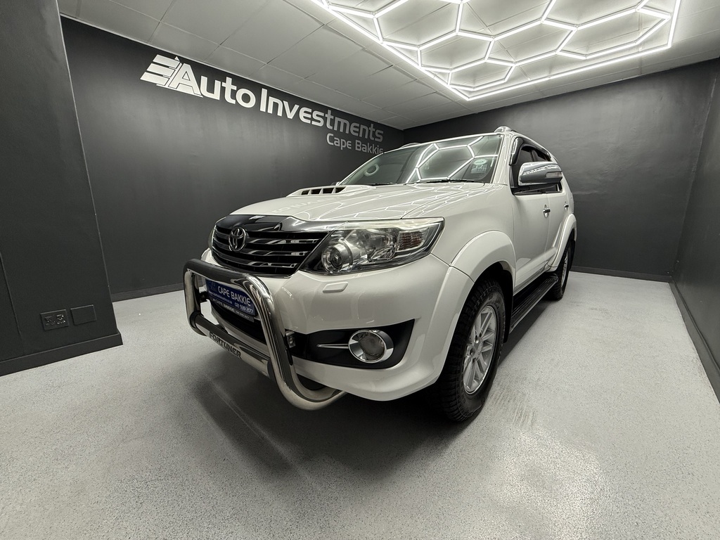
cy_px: 270
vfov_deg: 85.7
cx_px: 360
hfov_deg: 102.1
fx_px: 291
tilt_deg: -12.0
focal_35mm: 14
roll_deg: +0.2
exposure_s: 1/100
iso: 160
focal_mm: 2.22
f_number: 2.2
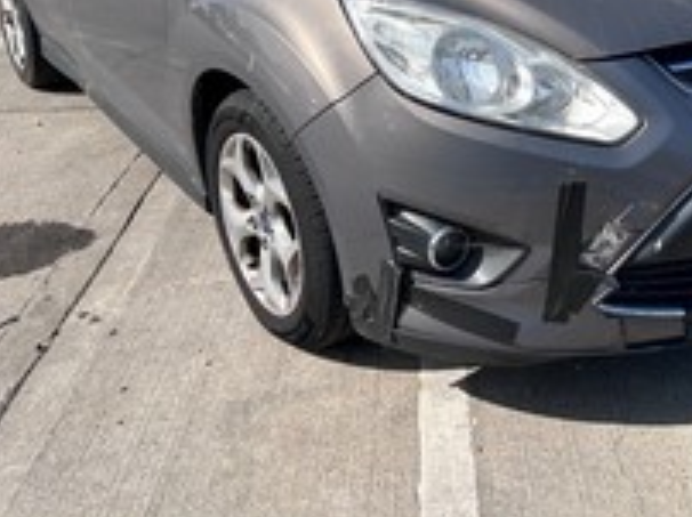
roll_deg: +1.0
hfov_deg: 41.6
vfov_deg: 31.1
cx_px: 462
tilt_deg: -15.2
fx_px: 899
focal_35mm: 45
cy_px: 82
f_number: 1.5
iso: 50
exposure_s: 1/3831
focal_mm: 5.7
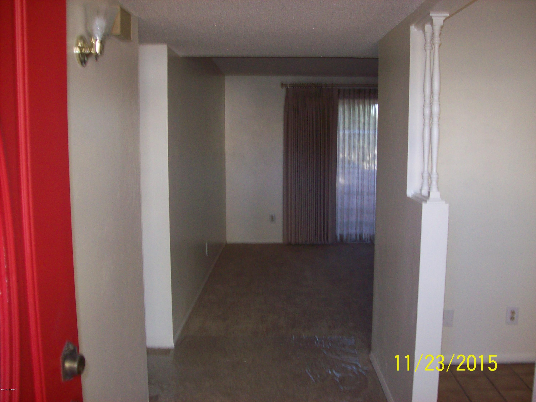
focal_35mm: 36
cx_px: 268
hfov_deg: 51.4
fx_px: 557
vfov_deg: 39.6
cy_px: 201
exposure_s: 1/64
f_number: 2.7
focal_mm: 6
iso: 200
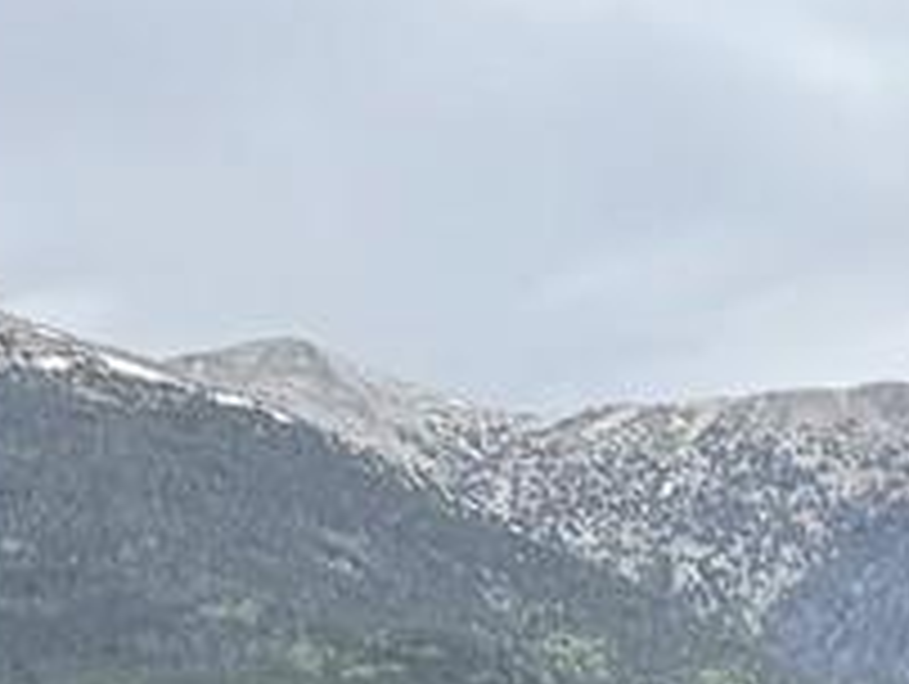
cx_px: 3028
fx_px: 4995
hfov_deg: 8.2
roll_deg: +1.2
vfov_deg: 6.9
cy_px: 2146
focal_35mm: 190
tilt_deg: -11.3
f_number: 1.78
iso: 80
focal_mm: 6.76
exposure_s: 1/4049
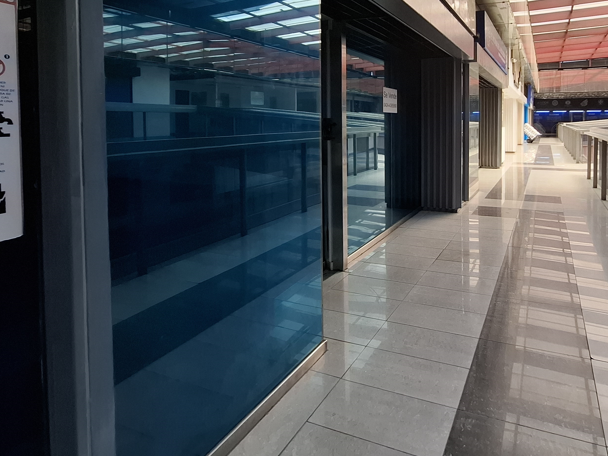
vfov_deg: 61.7
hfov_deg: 77.0
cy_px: 147
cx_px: 394
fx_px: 369
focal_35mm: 21
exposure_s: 1/120
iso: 40
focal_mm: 1.74
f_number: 2.2
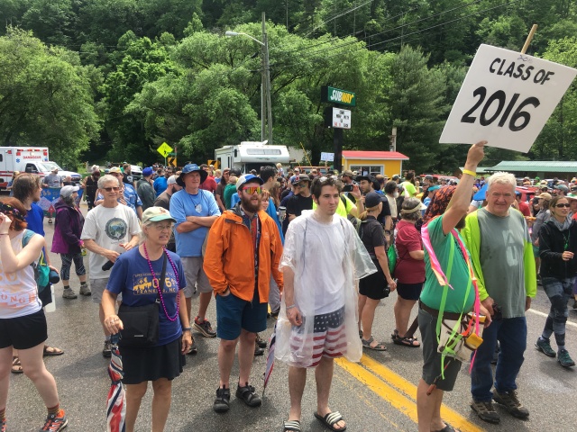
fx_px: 483
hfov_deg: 61.7
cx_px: 288
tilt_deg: -6.0
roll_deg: +0.1
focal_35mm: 29
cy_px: 216
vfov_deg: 48.2
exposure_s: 1/693
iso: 25
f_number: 2.2
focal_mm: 4.15
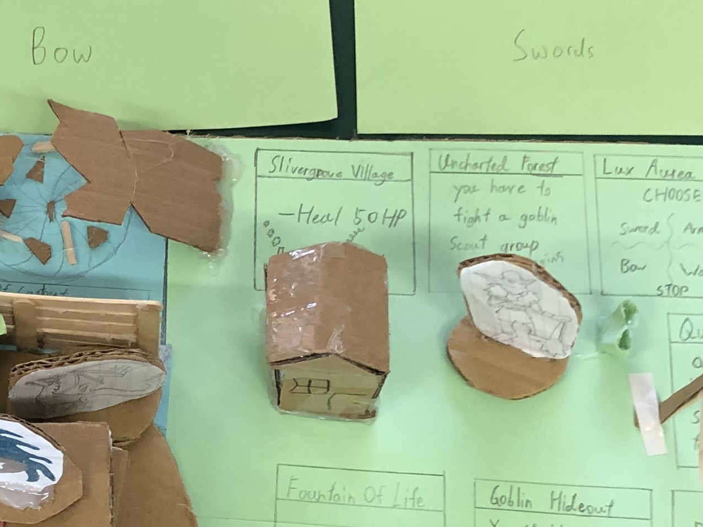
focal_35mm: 89
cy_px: 337
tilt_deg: -67.2
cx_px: 69
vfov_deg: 16.6
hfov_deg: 21.5
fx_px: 1807
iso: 32
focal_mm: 4
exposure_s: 1/25
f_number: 1.8
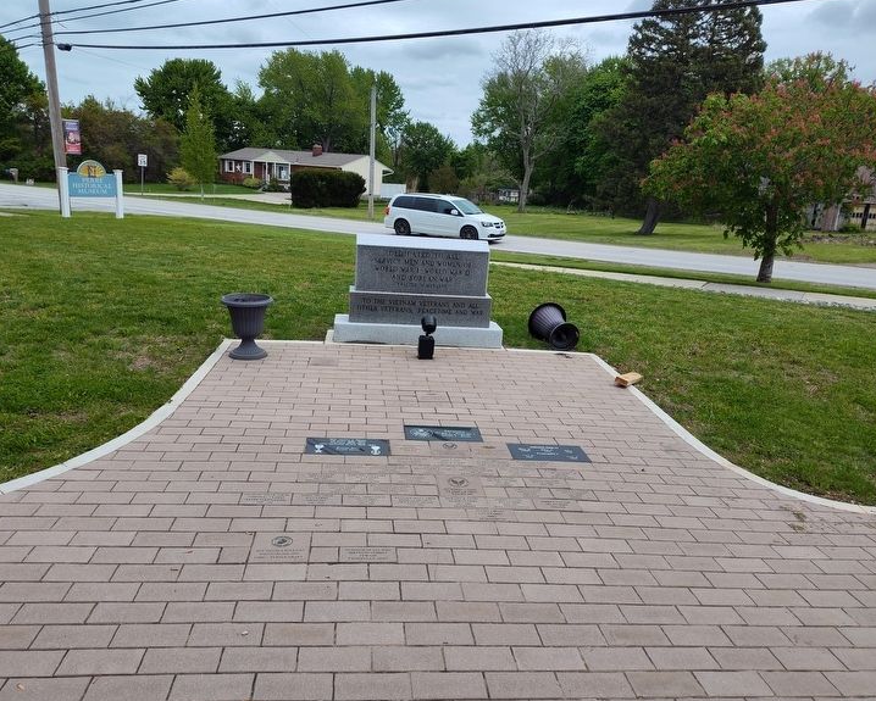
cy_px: 336
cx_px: 439
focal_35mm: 25
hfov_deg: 68.1
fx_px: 648
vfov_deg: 56.8
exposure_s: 1/1442
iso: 100
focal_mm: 5.56
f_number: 1.8
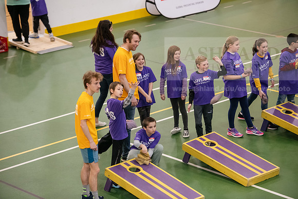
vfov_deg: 11.0
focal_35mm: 125
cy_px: 100
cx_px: 149
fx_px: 1035
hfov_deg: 16.4
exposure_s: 1/200
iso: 3200
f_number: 3.2
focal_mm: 125
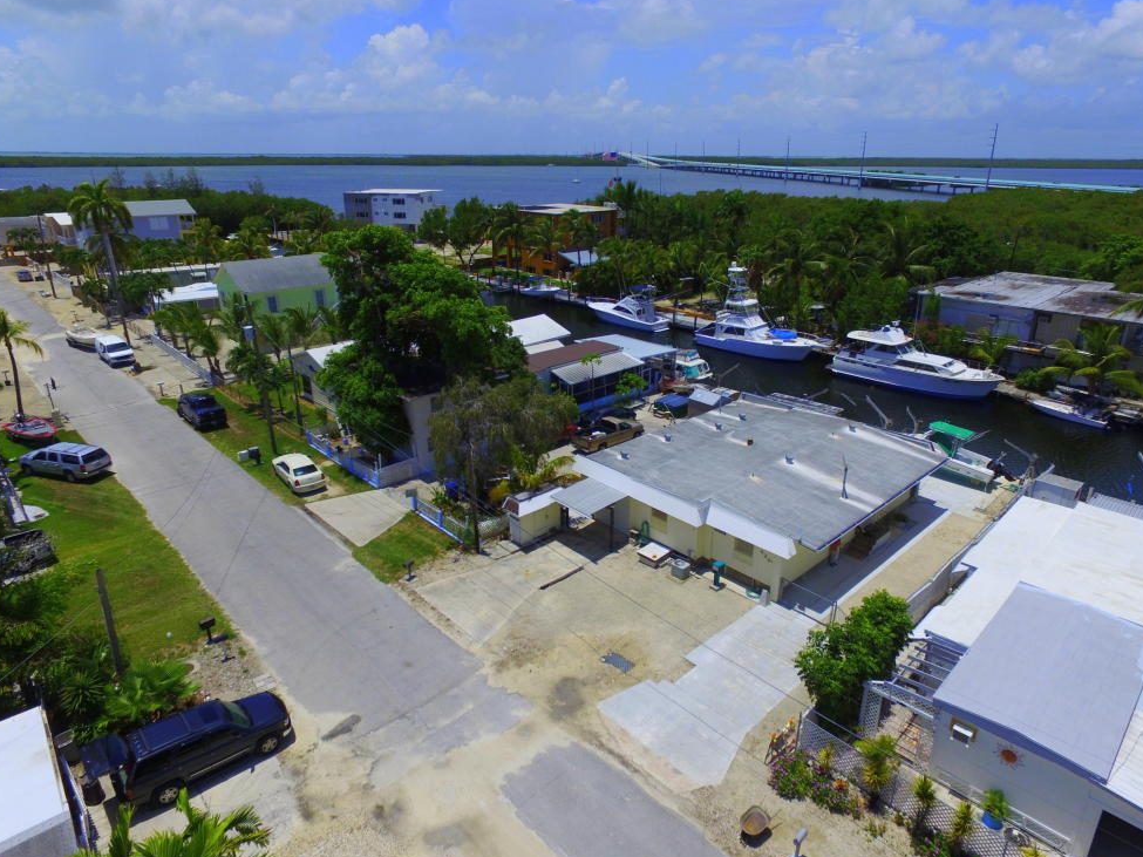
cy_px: 423
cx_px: 586
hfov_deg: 79.0
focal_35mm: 21
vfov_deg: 63.4
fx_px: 693
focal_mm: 3.61
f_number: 2.8
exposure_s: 1/2577
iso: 100
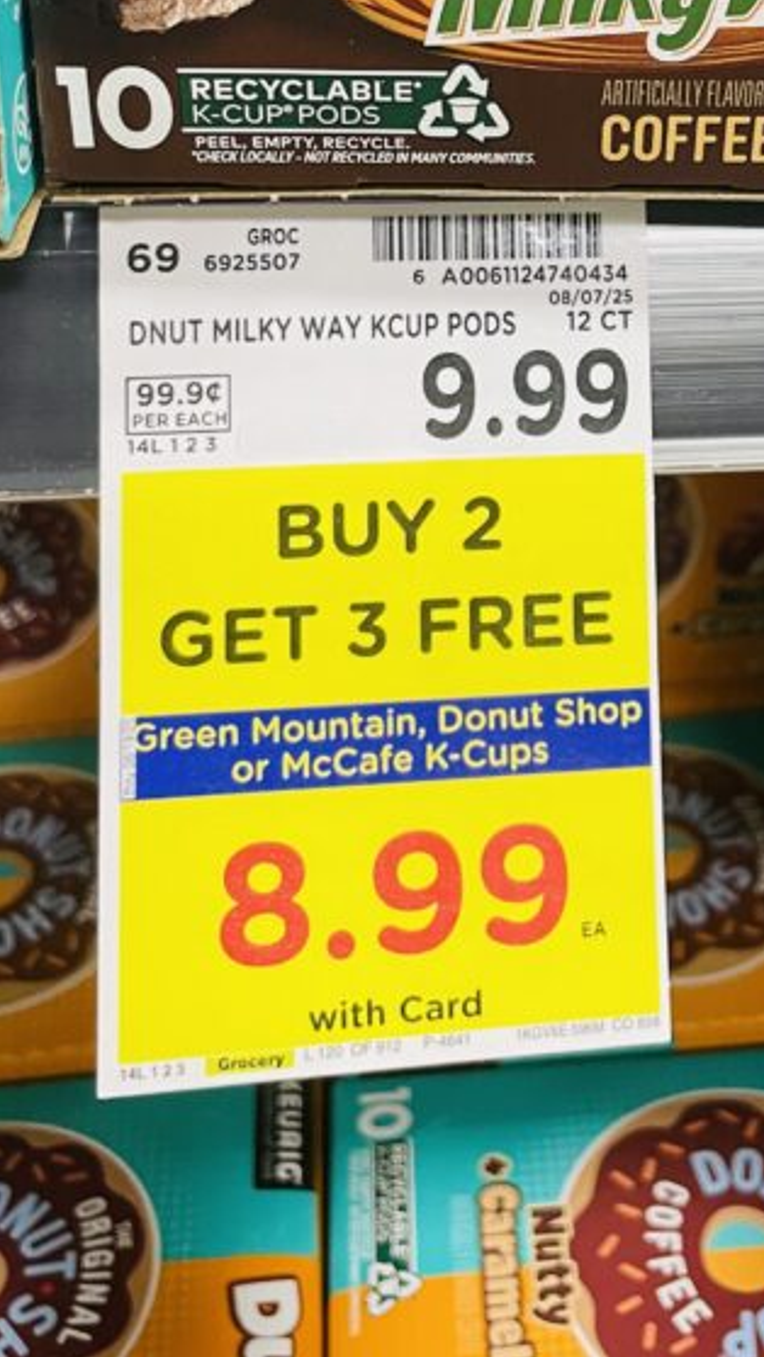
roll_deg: -2.4
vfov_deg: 37.8
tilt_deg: -26.9
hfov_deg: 22.7
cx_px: 620
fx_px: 1872
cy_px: 192
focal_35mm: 52
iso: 125
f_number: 1.6
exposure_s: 1/60
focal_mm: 4.2
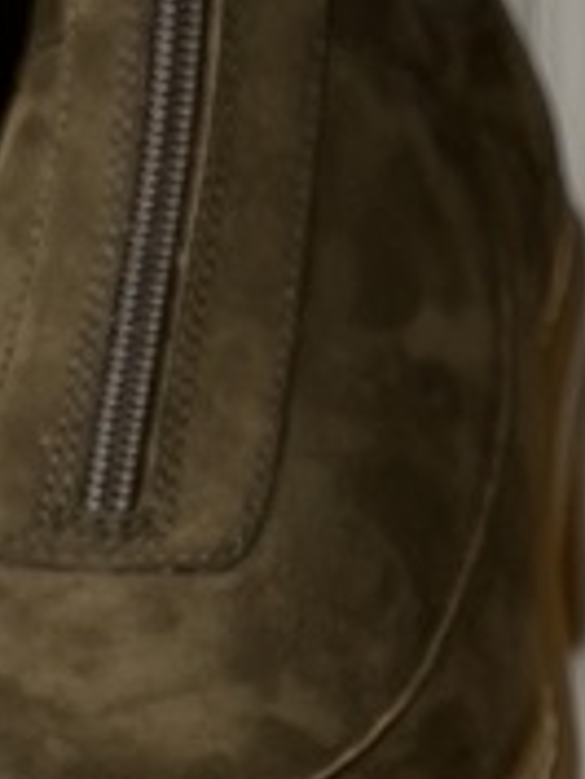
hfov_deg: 9.8
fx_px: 3376
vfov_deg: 12.6
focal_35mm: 150
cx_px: 629
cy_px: 1127
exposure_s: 1/100
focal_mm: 5.7
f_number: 1.5
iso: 50
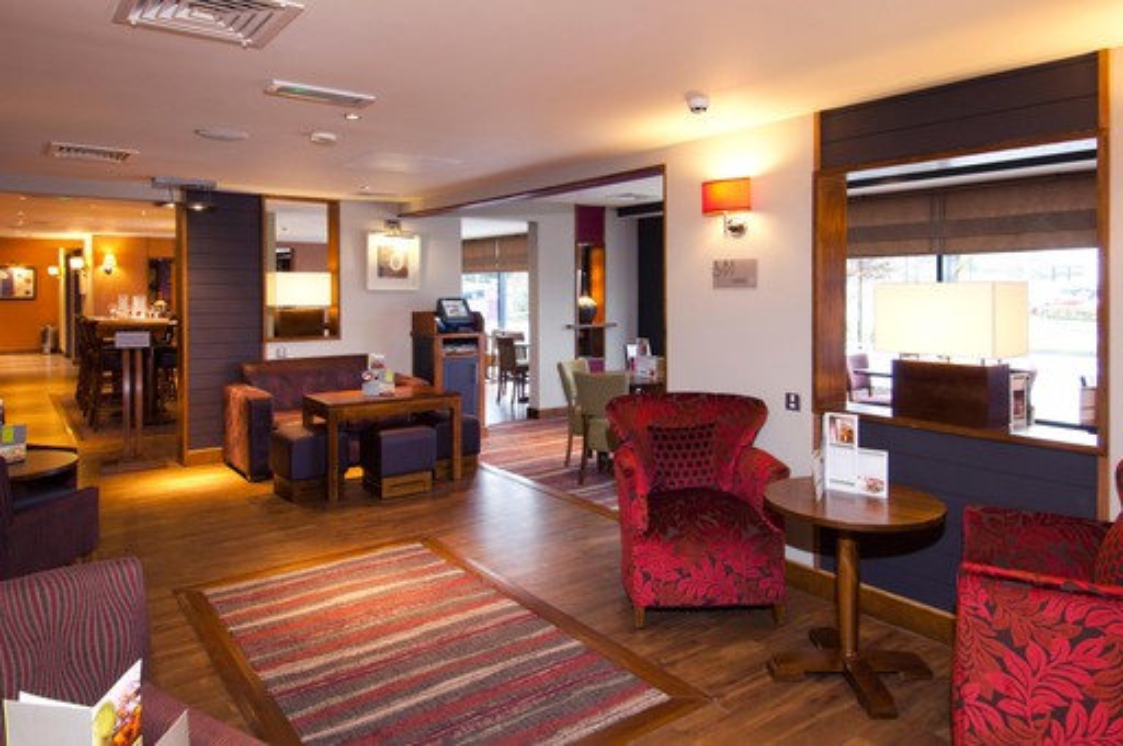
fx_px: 701
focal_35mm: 22
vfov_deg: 56.0
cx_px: 562
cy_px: 373
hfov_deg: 77.4
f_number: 8
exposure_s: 1/1.67
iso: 200
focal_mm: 15
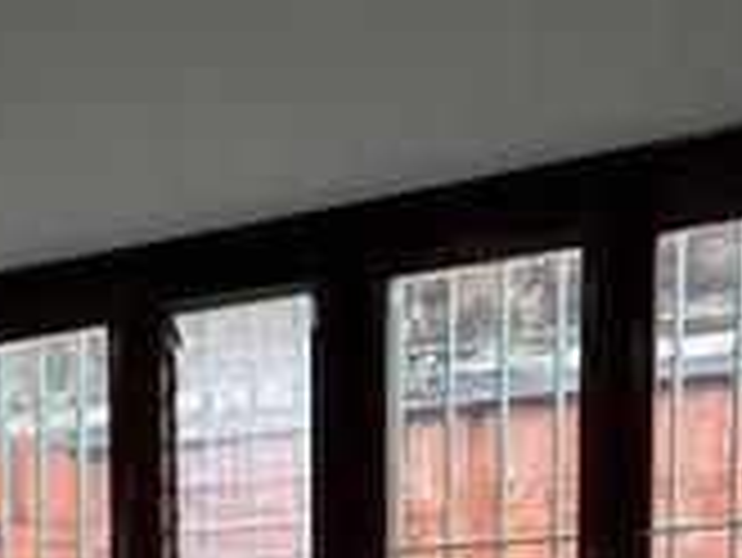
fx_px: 2167
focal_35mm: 101
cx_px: -355
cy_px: 932
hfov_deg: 17.5
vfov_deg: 13.5
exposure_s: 1/60
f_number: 1.6
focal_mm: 5.96
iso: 100
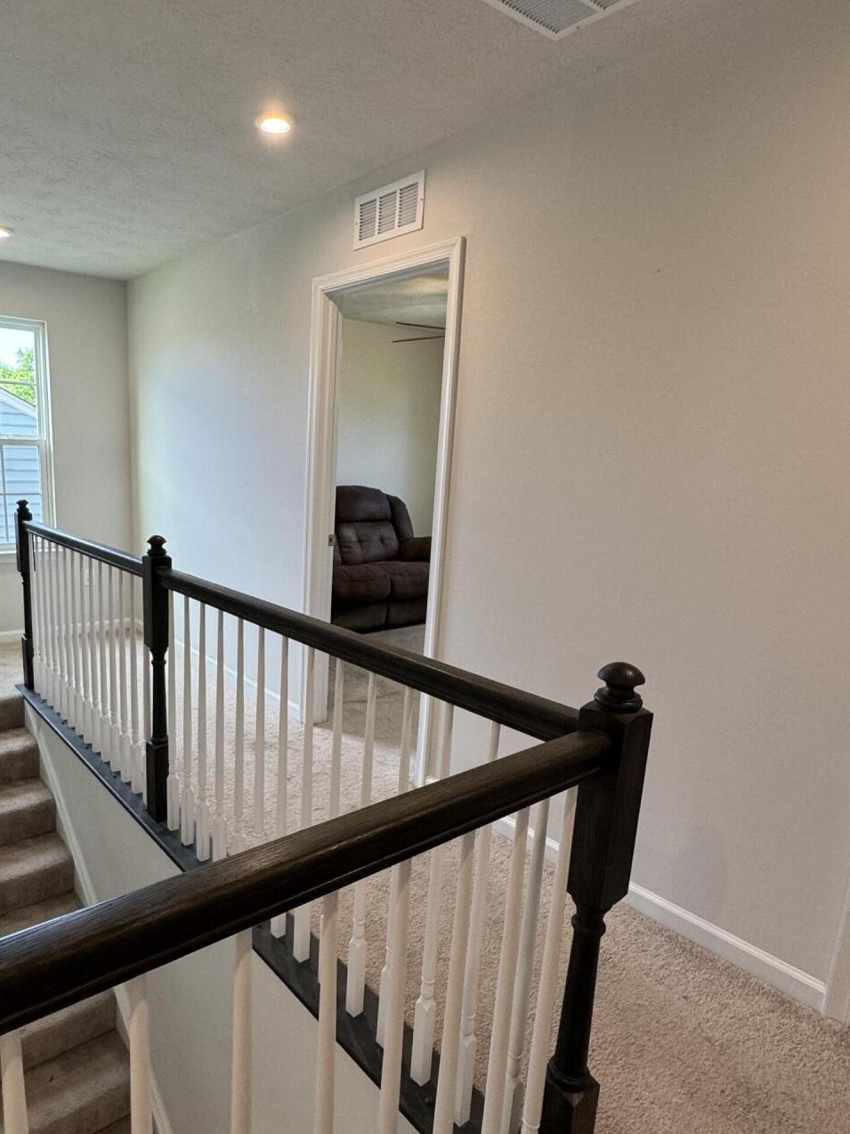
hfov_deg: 60.1
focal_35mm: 22
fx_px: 720
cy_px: 610
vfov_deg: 76.3
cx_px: 306
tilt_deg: -11.3
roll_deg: -2.1
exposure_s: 1/120
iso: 160
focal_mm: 2.22
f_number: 2.2
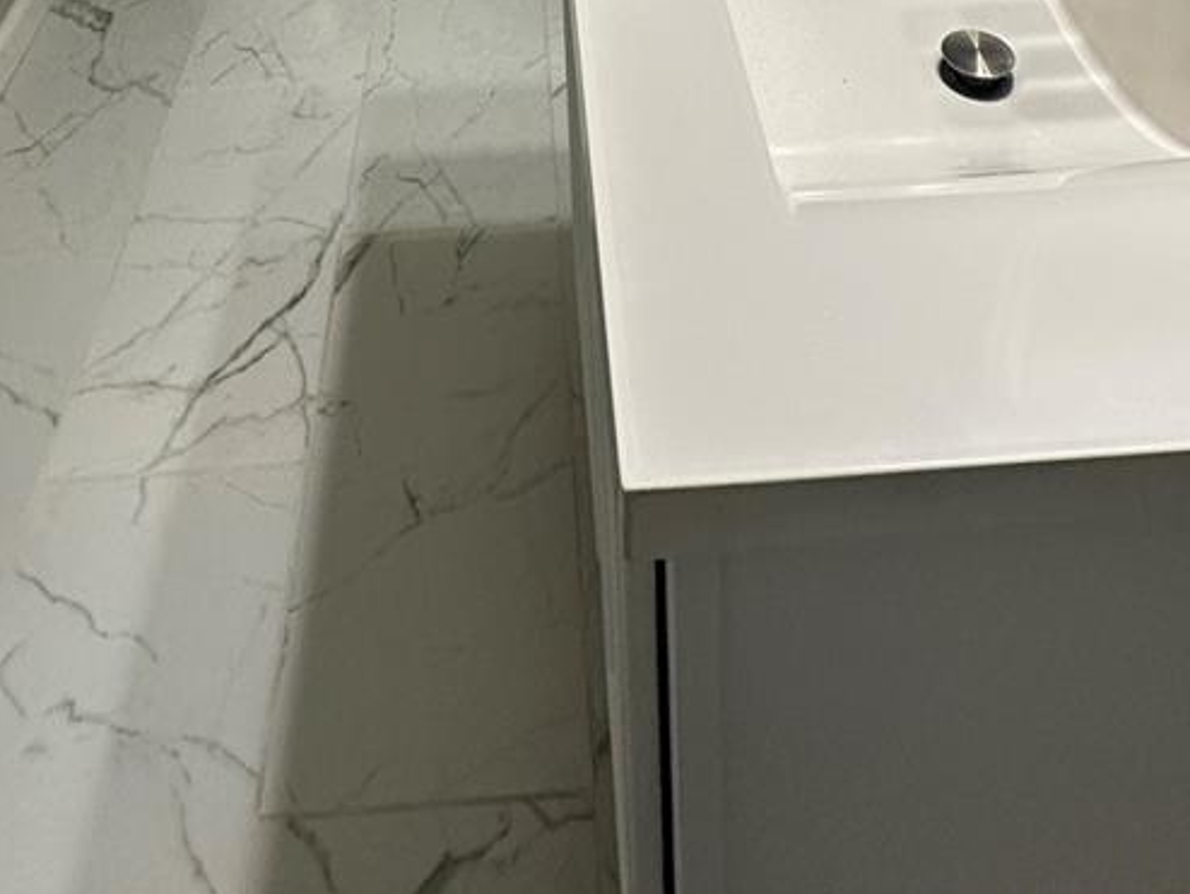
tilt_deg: -14.3
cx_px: 540
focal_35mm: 34
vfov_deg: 27.1
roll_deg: +2.0
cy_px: -489
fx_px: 1169
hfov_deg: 53.9
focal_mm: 2.22
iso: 160
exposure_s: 1/120
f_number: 2.2
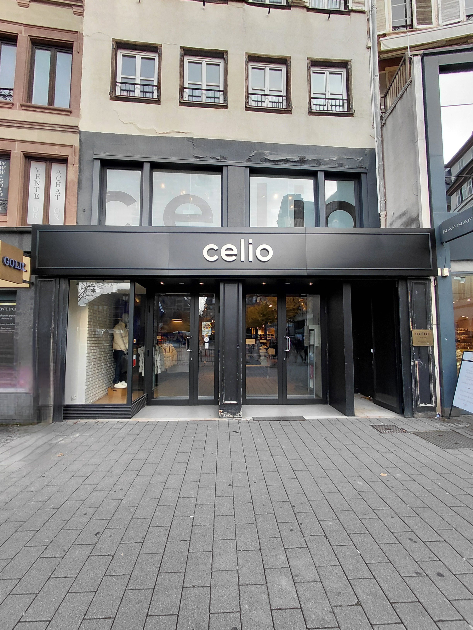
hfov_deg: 78.1
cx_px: 236
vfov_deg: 94.5
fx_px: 292
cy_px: 315
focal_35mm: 16
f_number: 2.2
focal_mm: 1.64
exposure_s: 1/323
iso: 40
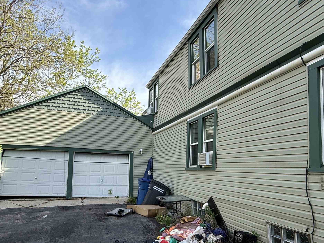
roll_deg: -1.3
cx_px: 158
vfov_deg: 58.1
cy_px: 154
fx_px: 215
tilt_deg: +5.3
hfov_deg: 73.9
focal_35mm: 23
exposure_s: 1/545
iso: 64
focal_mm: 2.22
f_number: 2.2
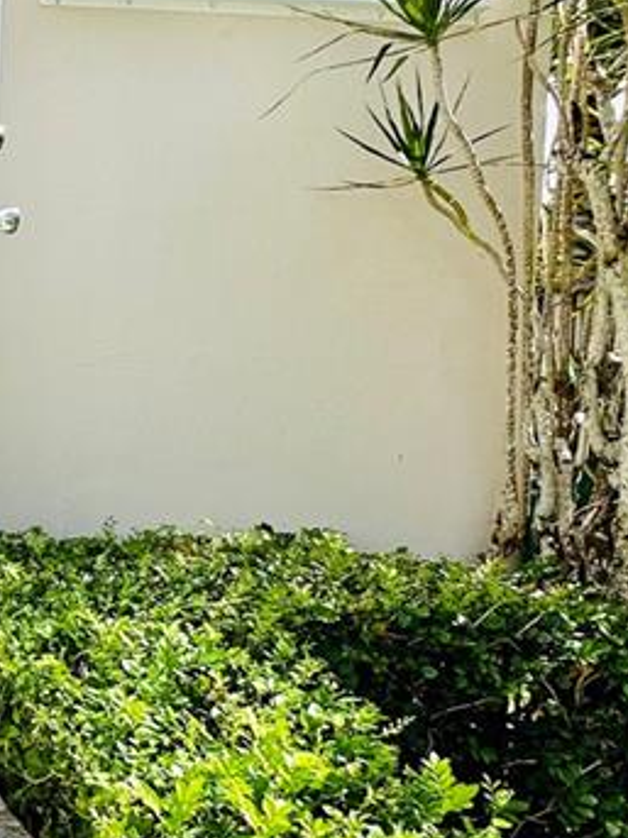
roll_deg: -1.5
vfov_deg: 38.9
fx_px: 1186
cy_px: 415
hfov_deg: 24.3
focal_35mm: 49
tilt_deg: -1.7
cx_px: -271
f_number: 2.2
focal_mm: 2.22
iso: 40
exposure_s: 1/1092
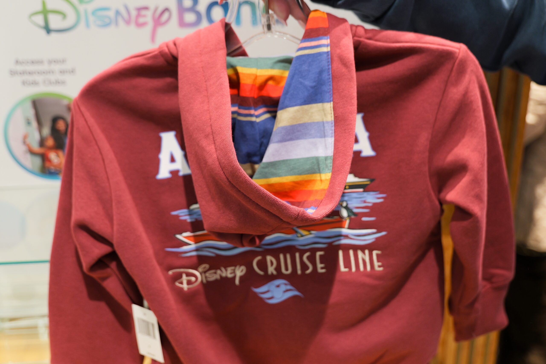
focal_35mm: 43
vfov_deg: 31.2
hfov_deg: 45.4
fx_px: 652
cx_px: 273
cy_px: 182
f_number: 4
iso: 1600
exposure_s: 1/60
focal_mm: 43
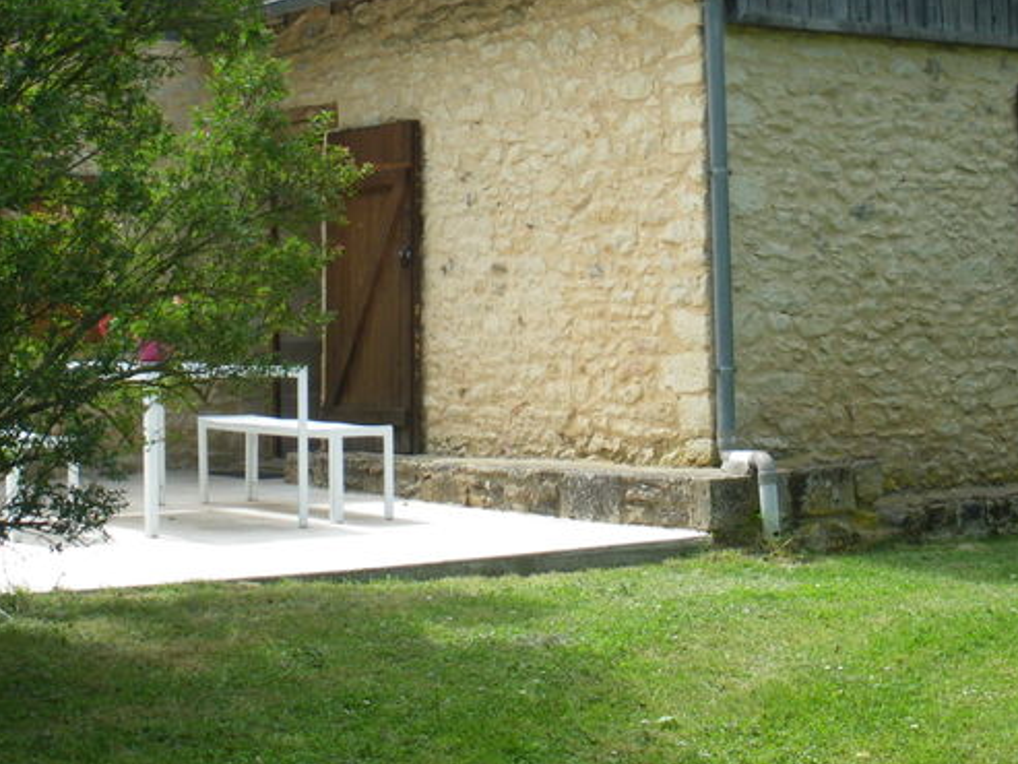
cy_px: 70
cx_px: 553
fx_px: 2147
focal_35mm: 73
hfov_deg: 26.7
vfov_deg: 19.8
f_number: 5.4
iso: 64
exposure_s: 1/125
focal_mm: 6.3
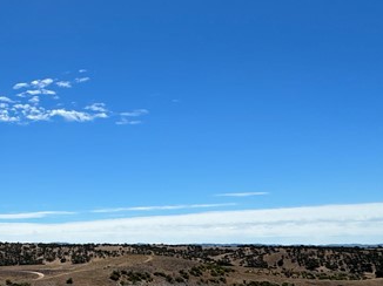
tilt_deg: +5.0
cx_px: 38
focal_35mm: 44
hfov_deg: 39.8
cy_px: 202
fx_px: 486
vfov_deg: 32.4
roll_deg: +0.6
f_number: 2.2
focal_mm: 2.22
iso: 50
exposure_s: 1/3546
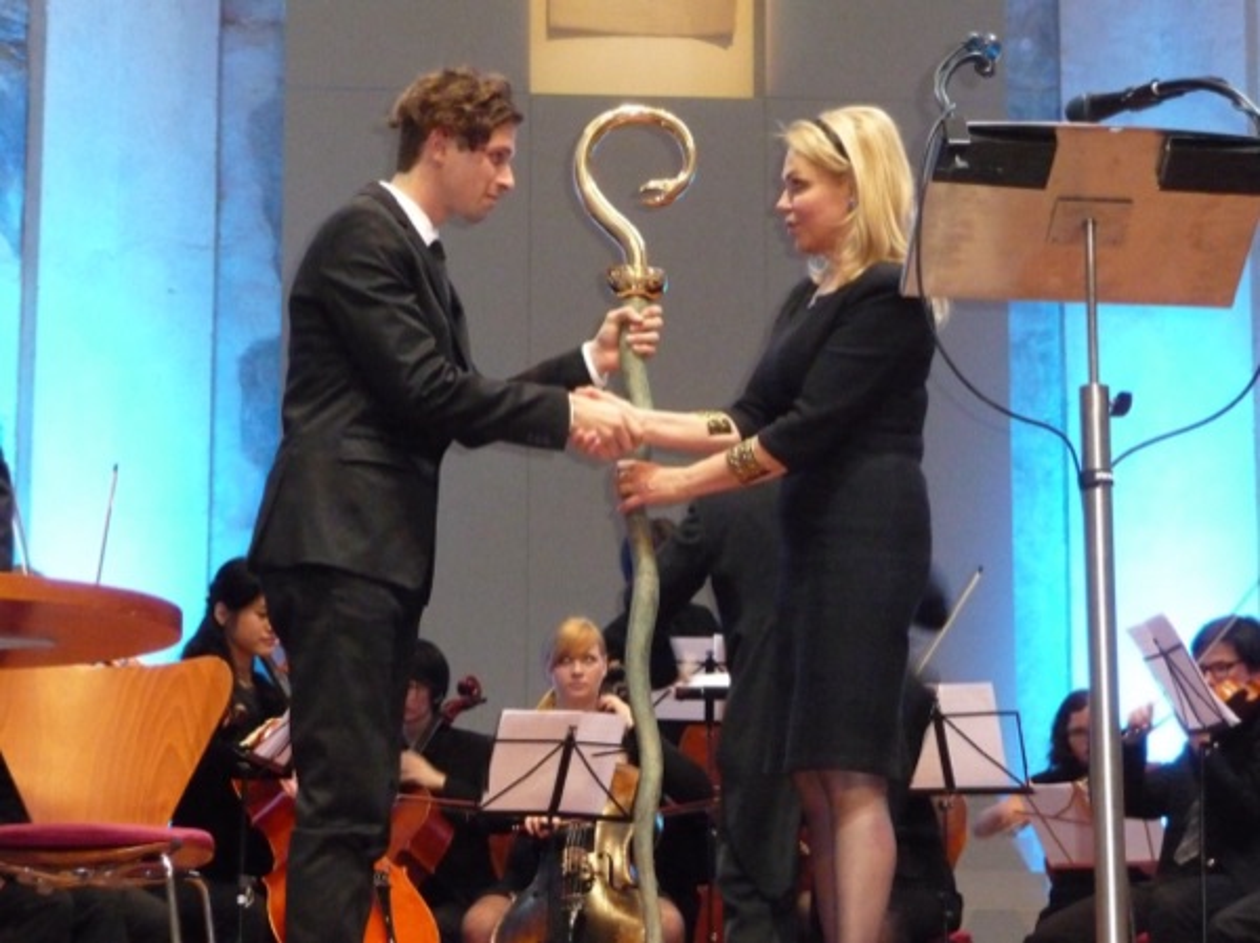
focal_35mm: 96
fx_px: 3492
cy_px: 472
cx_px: 630
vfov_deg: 15.4
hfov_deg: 20.5
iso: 1000
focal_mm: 16.3
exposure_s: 1/40
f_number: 4.7
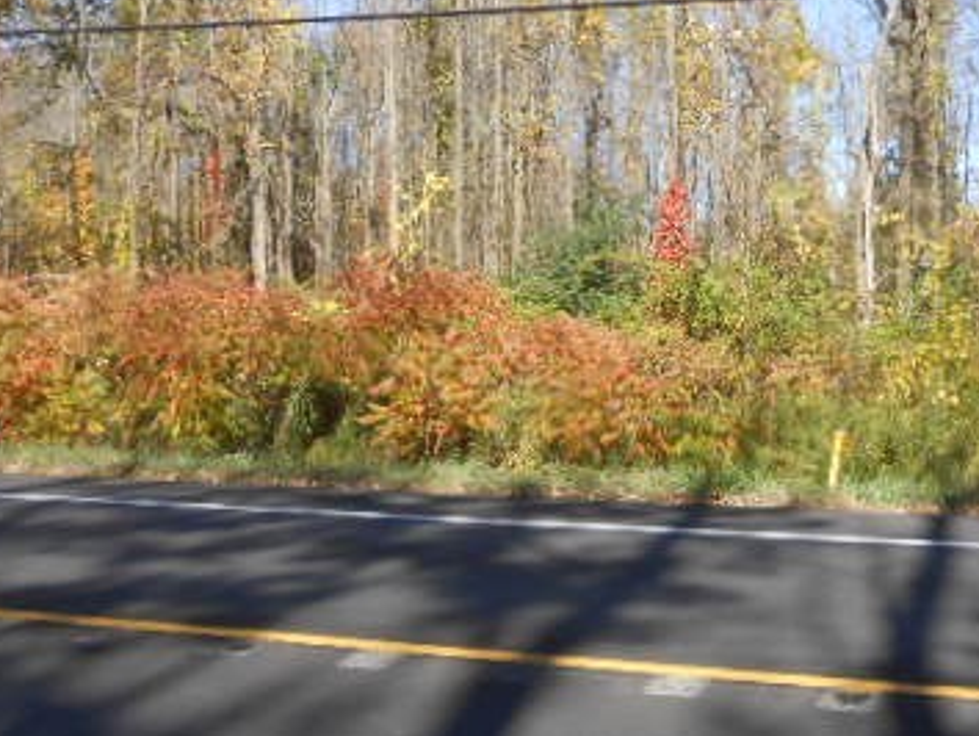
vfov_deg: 30.9
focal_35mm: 47
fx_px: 1330
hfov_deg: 39.7
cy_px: 310
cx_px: 689
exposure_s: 1/400
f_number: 3.5
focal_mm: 4.6
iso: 80
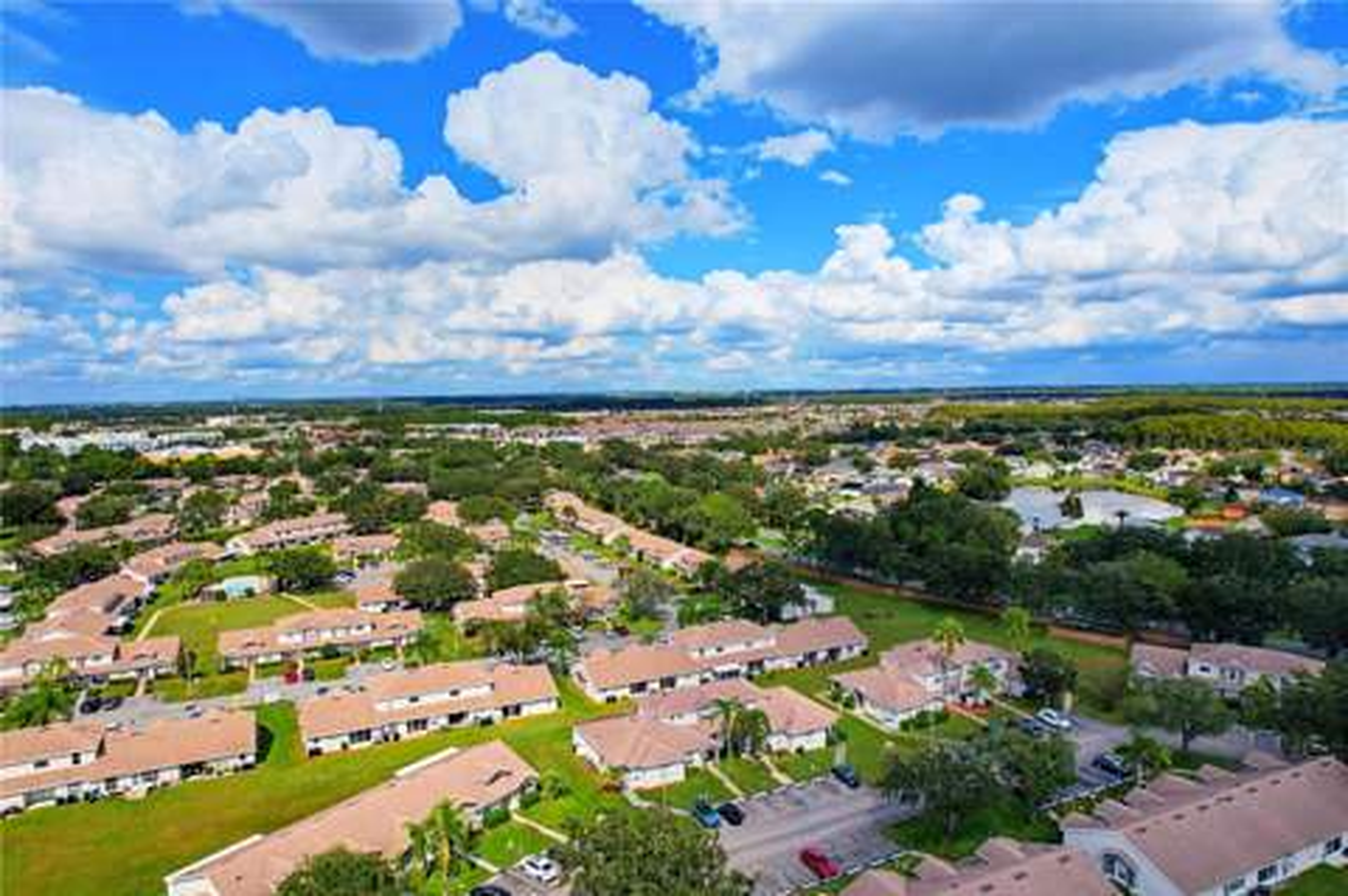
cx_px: 674
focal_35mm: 22
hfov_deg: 78.6
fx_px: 823
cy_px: 448
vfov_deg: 57.1
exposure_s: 1/800
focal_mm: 8.4
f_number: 2.8
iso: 100
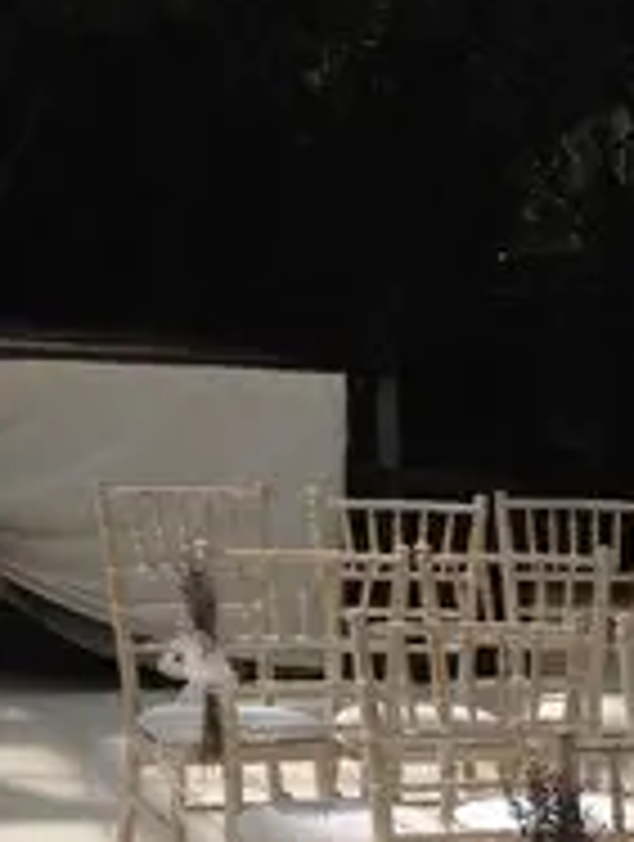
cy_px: 1096
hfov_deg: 13.5
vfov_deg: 17.7
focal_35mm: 104
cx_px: 931
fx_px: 2531
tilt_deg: -18.6
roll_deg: -4.4
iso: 50
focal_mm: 4.28
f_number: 2.4
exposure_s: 1/3460
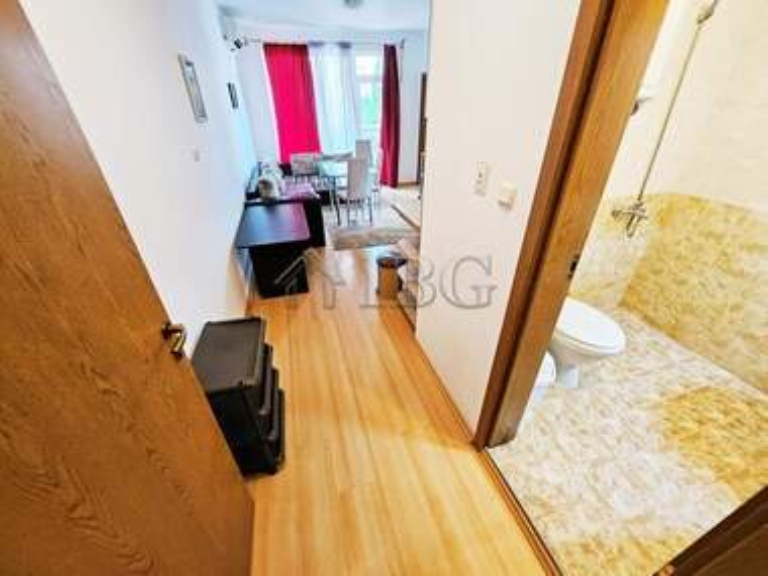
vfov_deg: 89.9
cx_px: 384
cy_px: 288
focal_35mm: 13
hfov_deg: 106.2
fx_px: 288
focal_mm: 1.7
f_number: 2.2
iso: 250
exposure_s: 1/50
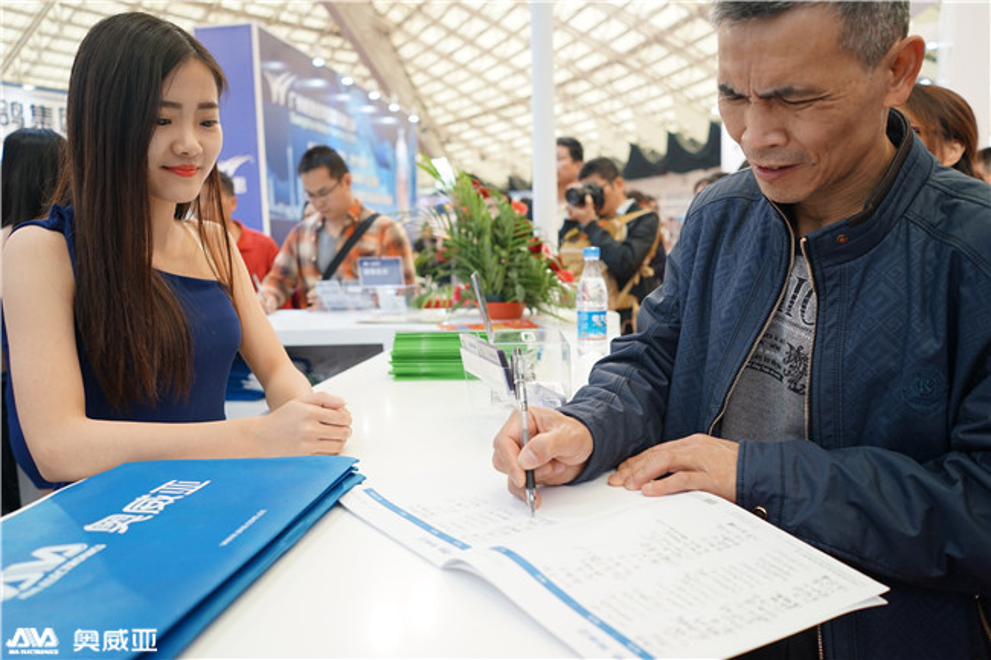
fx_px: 771
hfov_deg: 65.5
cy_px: 330
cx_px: 496
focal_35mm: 28
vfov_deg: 46.4
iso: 640
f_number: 3.5
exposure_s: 1/125
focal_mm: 28
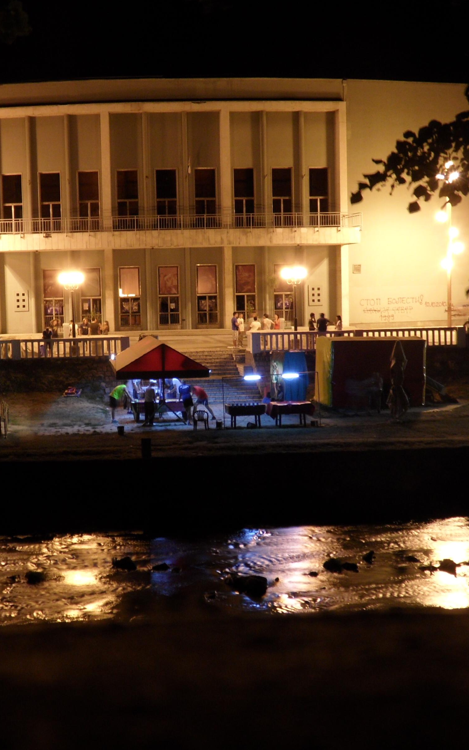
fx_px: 941
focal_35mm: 46
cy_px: 378
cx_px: 162
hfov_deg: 27.8
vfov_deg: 43.5
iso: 80
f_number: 3.4
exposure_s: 1.5
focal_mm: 5.3
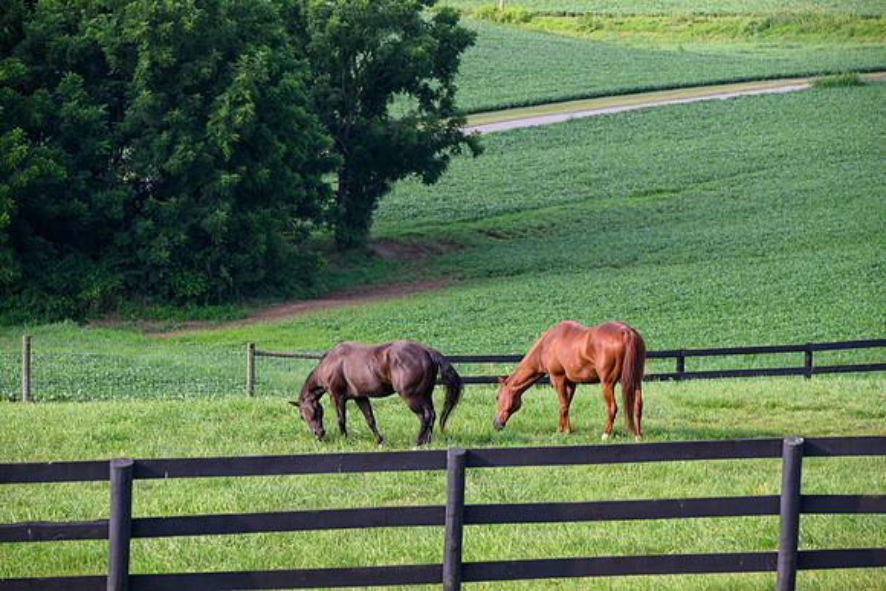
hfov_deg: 11.7
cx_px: 443
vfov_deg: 7.9
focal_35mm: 175
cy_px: 296
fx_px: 4308
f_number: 5.6
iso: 100
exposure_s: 1/160
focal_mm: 175
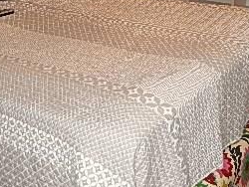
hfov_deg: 30.2
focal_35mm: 64
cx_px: 150
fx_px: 461
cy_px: -23
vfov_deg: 21.7
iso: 200
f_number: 3.4
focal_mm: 4.5
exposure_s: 1/30
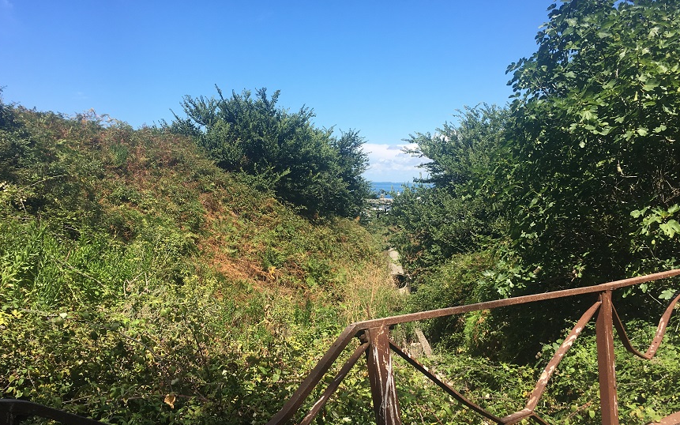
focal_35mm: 36
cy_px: 229
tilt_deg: -4.0
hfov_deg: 54.0
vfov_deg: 35.3
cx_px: 337
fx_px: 667
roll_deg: -1.6
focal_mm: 4.15
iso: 25
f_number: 2.2
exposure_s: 1/1083
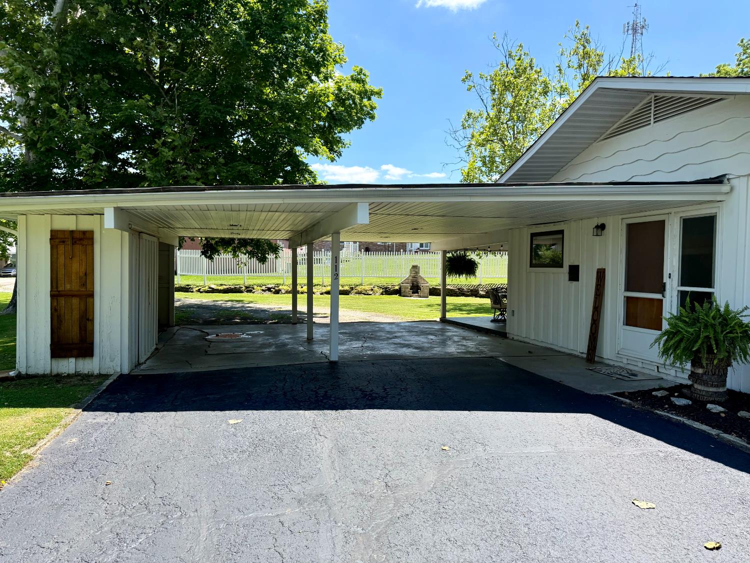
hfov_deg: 71.6
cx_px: 375
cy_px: 282
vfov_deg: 56.8
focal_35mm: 24
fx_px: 520
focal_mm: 6.76
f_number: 1.78
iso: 100
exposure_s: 1/2703
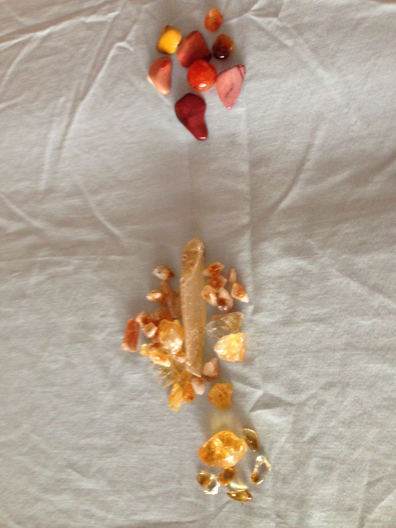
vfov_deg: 55.4
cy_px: 264
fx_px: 503
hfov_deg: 42.9
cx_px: 198
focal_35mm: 33
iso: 250
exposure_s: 1/20
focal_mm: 4.12
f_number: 2.4
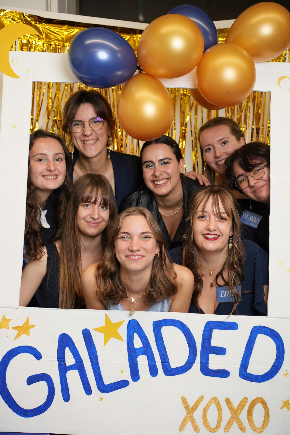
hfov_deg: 28.1
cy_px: 218
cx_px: 145
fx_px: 580
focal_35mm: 48
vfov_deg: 41.1
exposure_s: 1/250
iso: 400
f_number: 4
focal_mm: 48
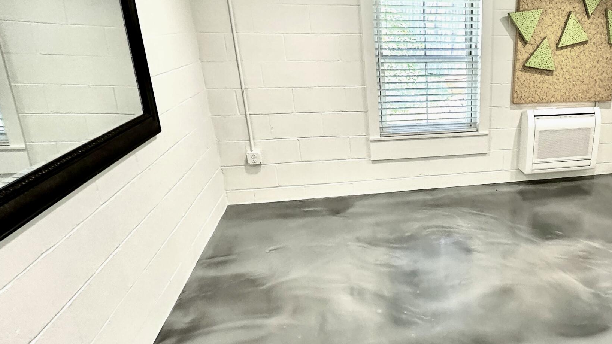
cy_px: 197
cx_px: 465
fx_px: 454
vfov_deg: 41.4
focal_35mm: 28
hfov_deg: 63.6
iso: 250
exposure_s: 1/120
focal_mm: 2.22
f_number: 2.2
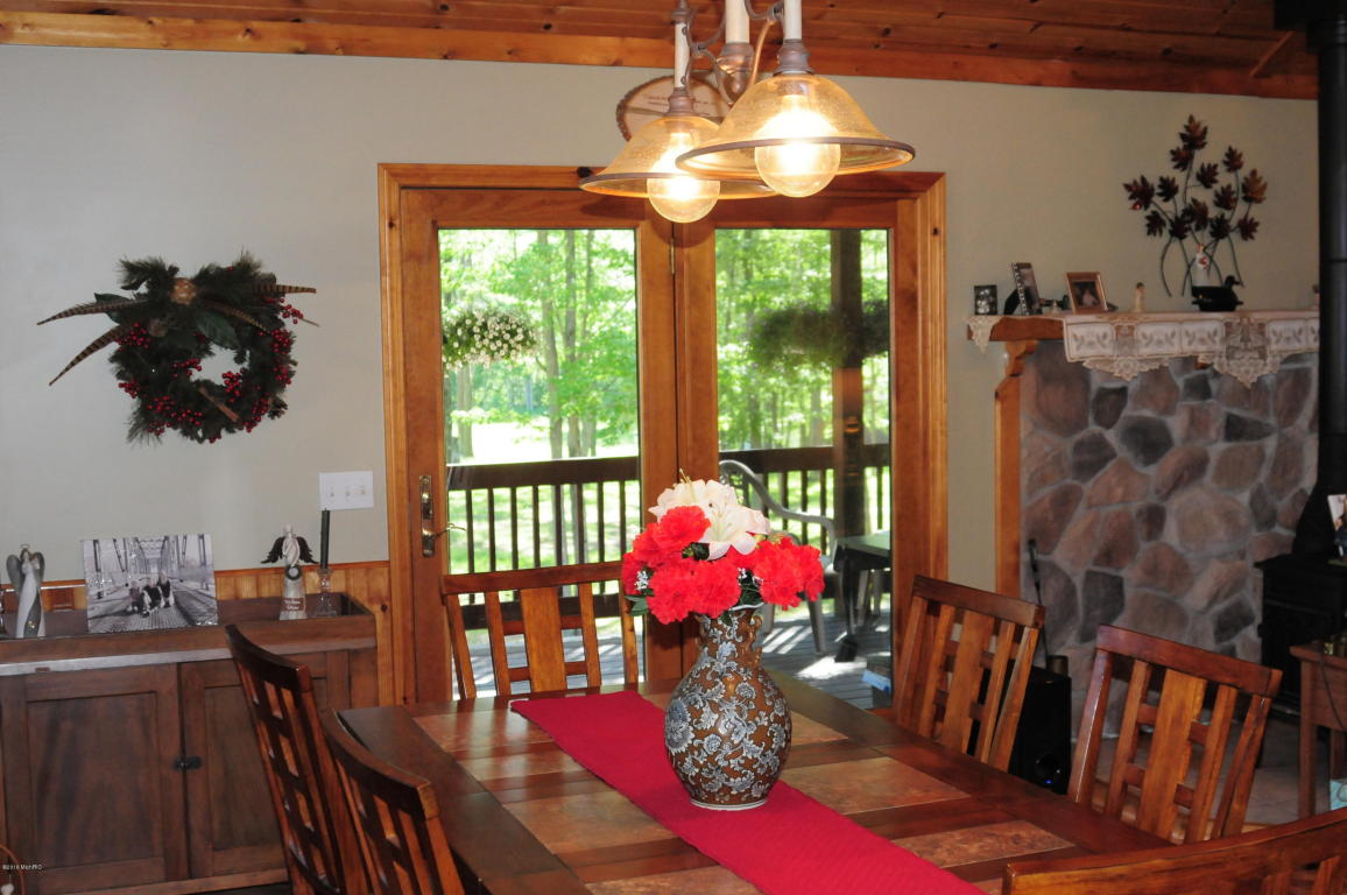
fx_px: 1570
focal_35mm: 42
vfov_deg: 31.8
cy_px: 448
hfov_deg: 46.4
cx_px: 674
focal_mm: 28
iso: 1600
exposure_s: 1/200
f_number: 5.6
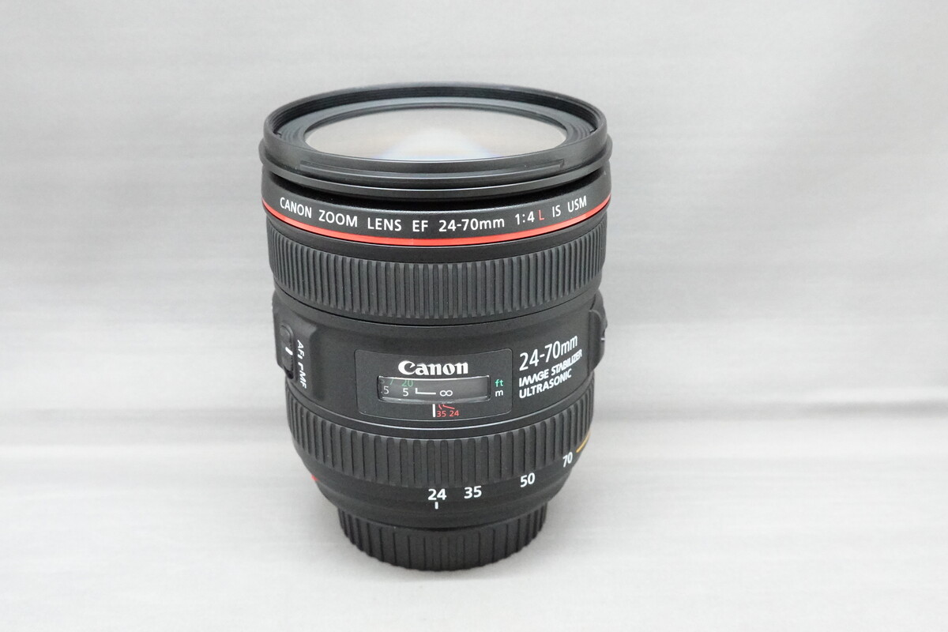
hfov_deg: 43.6
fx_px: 1185
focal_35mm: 45
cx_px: 474
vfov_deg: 29.9
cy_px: 316
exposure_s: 1/50
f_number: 5.6
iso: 4000
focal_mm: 16.54
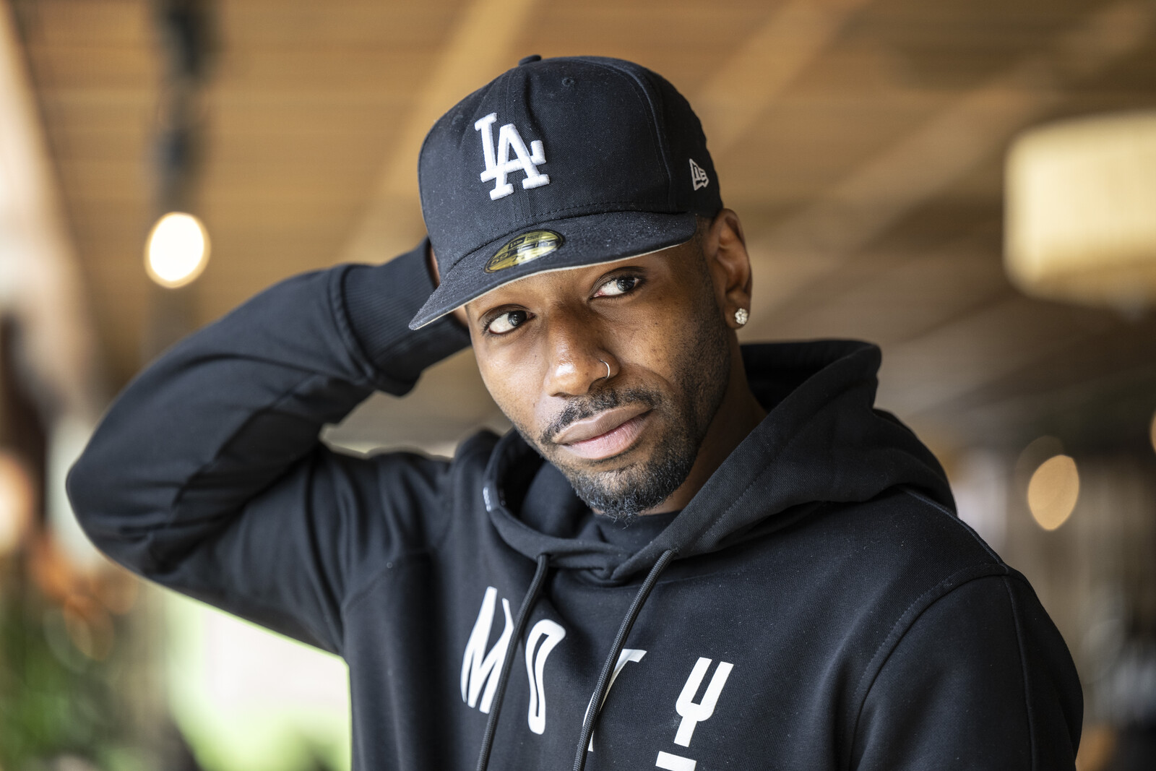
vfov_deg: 9.5
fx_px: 4656
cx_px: 578
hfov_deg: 14.2
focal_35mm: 145
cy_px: 386
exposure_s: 1/250
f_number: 2.8
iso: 640
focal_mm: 145
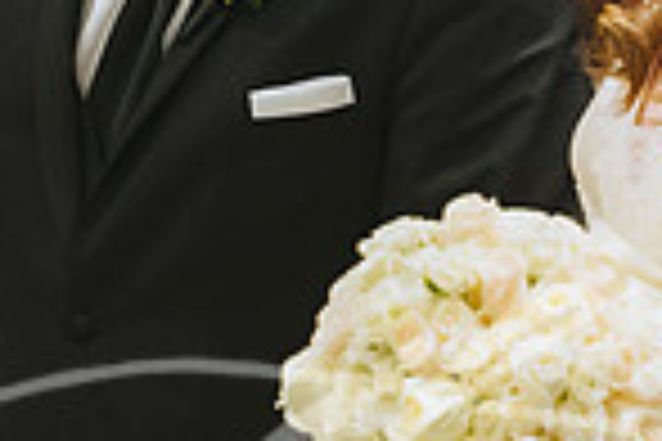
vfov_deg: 2.2
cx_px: 342
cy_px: 29
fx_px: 11621
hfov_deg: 3.3
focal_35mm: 632
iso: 3200
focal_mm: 160
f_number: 2.8
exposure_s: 1/200
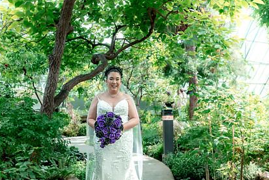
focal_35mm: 39
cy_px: 117
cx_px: 116
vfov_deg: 34.0
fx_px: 292
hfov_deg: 49.4
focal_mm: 28
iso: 400
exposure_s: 1/320
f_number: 3.2
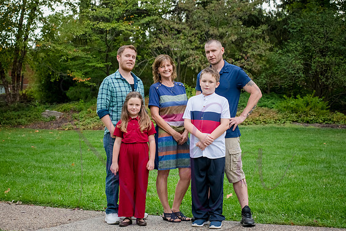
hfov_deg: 24.8
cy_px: 115
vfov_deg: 16.7
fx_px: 788
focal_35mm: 82
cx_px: 172
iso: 1250
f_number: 6.3
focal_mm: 80
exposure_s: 1/250
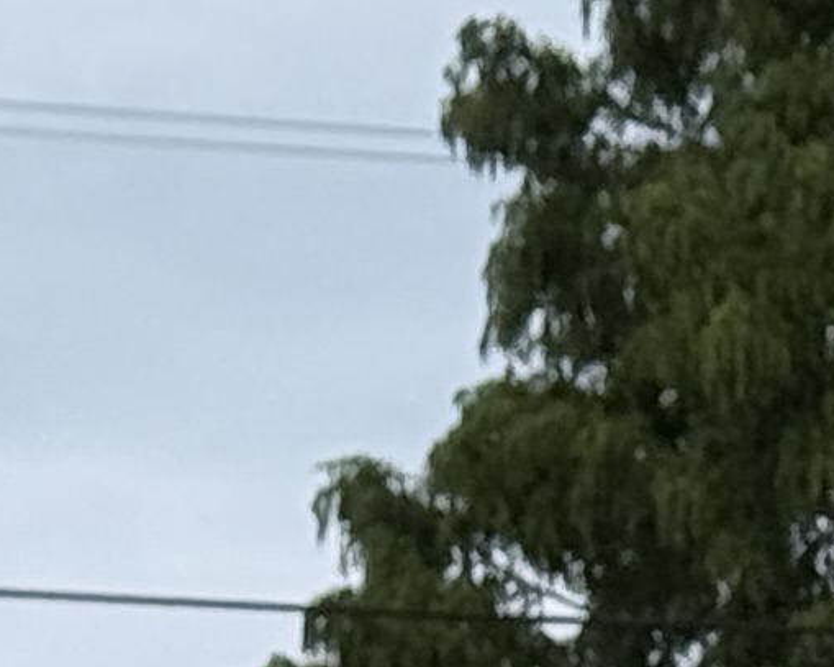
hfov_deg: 5.2
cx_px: 1222
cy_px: 2321
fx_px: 9156
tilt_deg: +1.5
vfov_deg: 4.0
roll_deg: +0.4
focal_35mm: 371
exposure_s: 1/3378
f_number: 1.78
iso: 64
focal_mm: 6.76
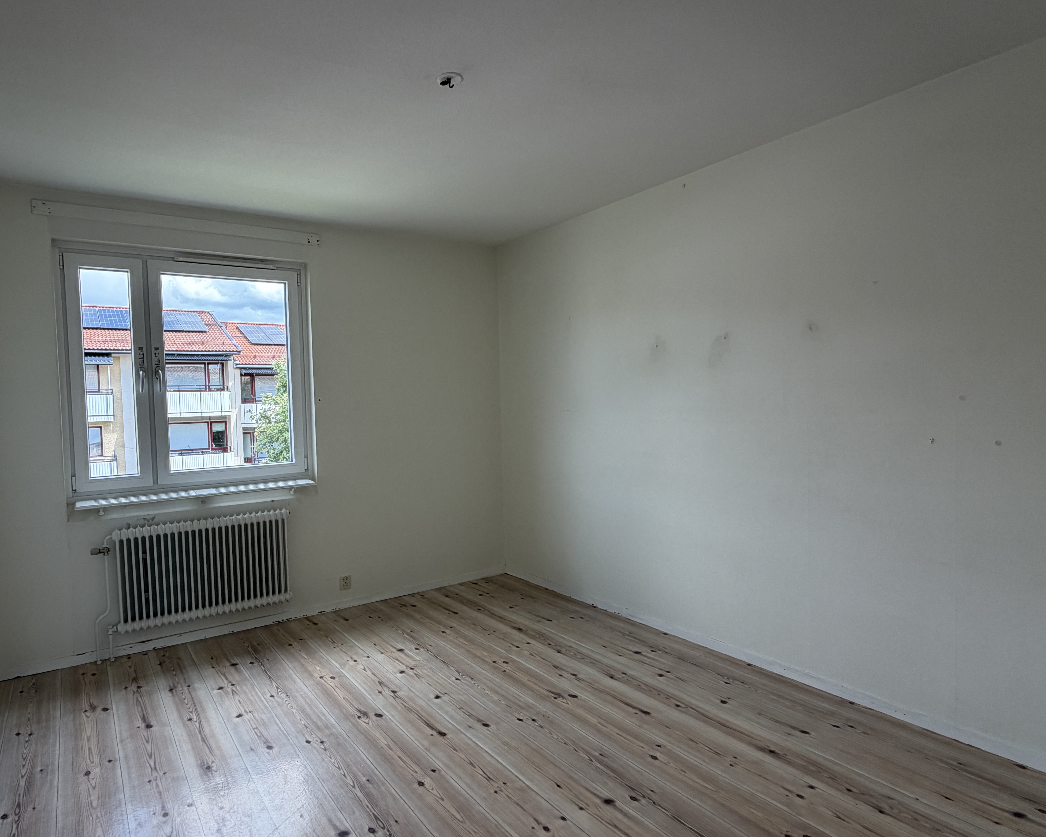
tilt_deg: -2.6
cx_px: 444
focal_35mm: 20
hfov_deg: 79.8
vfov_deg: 68.1
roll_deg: +1.7
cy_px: 426
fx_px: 619
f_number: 2.2
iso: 64
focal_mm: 2.22
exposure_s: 1/121
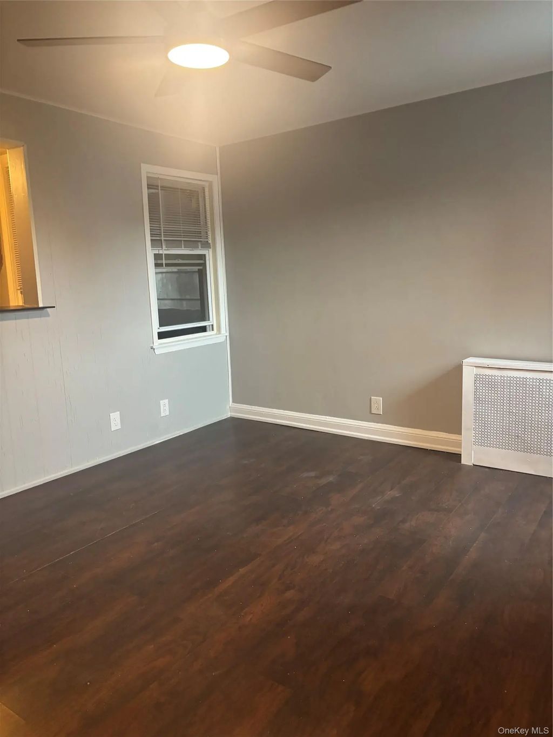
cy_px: 368
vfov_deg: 67.3
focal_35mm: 26
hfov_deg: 53.1
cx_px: 276
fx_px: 554
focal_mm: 5.96
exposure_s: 1/60
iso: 400
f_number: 1.6
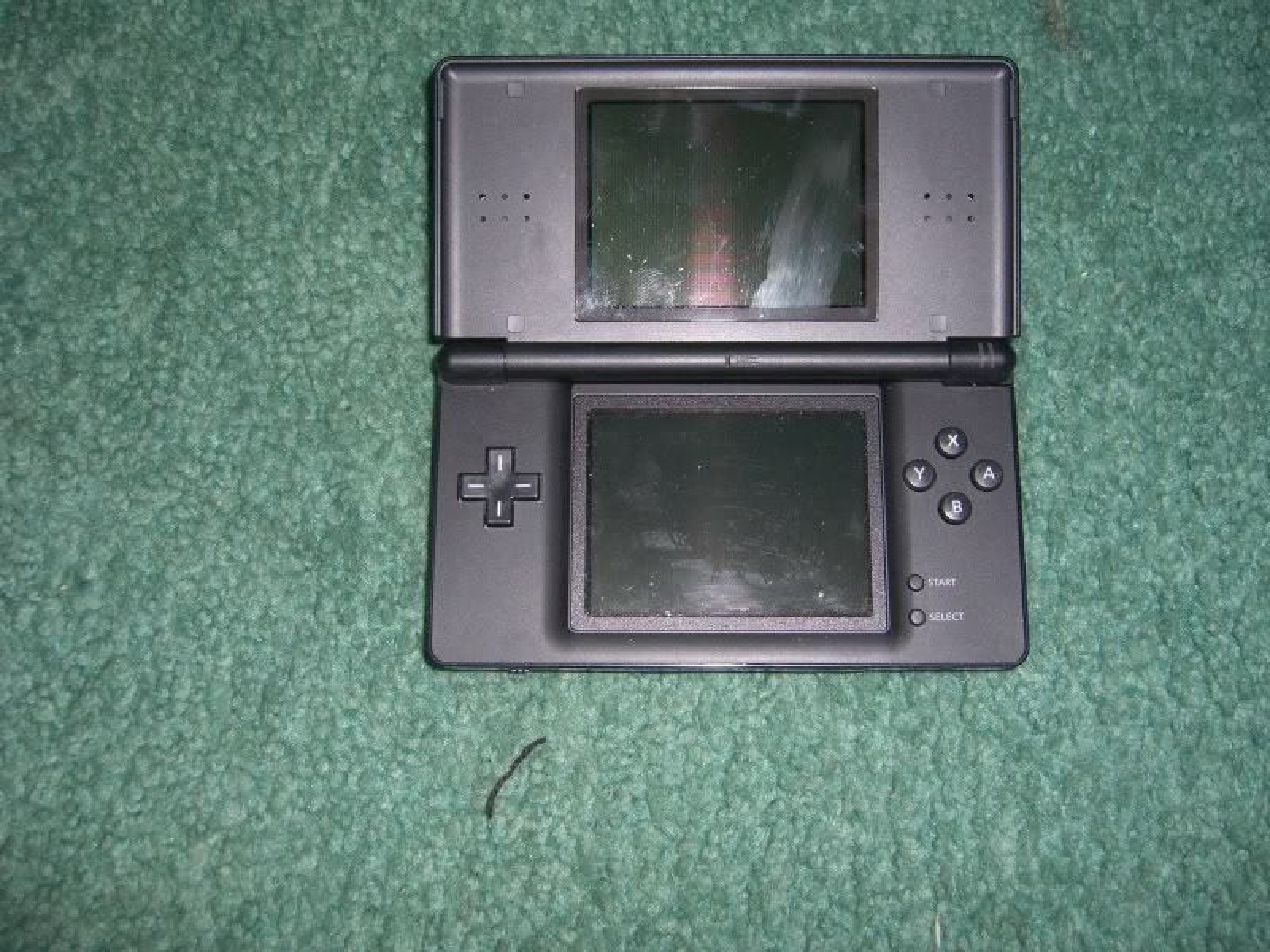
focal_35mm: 38
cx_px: 635
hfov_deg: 49.0
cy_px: 476
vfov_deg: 37.7
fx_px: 1394
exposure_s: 1/60
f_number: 2.8
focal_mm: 7.9
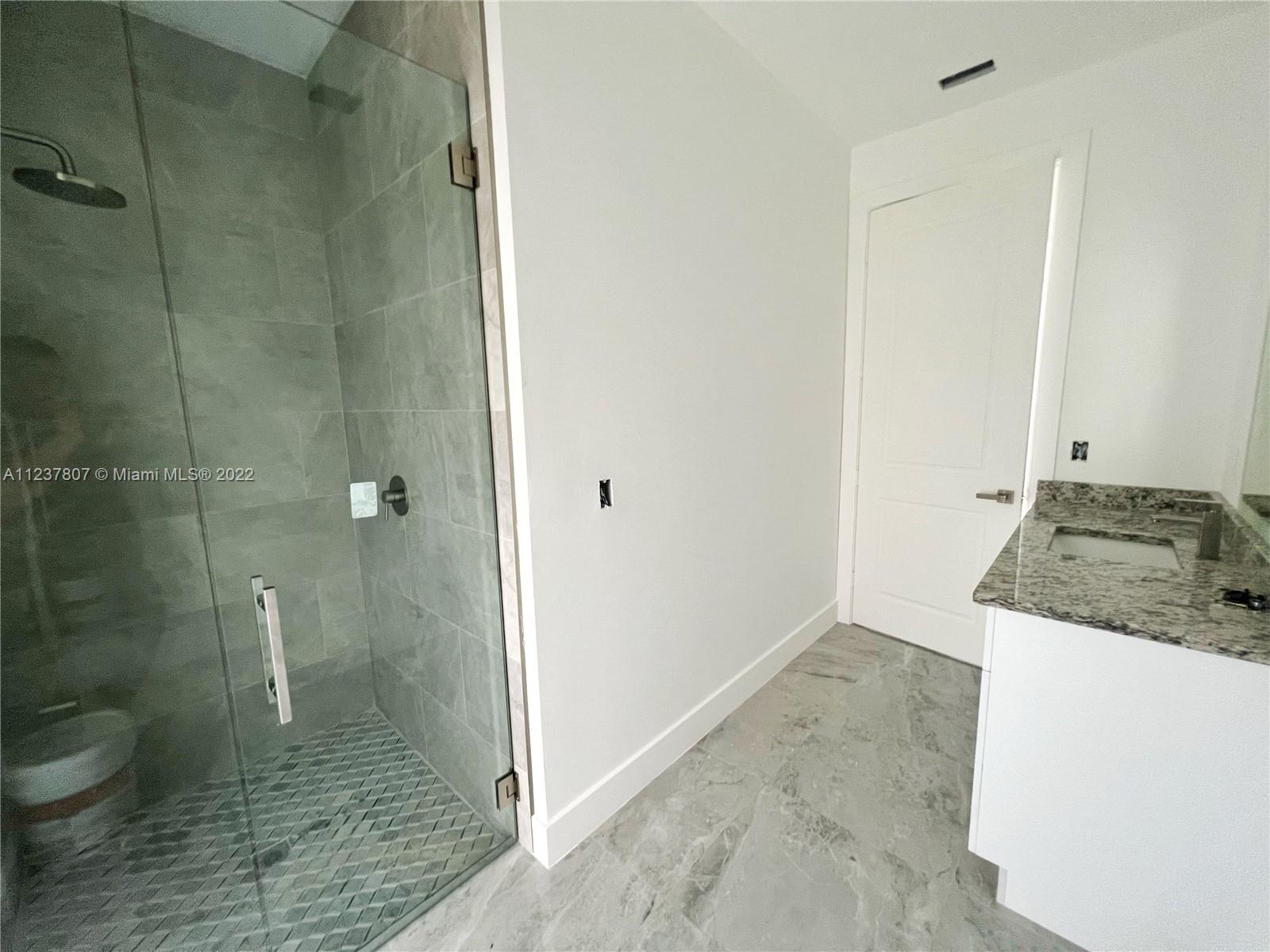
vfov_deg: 89.9
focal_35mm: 13
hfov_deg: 106.2
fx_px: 477
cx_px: 635
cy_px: 476
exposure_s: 1/99
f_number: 1.8
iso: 200
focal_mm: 1.57
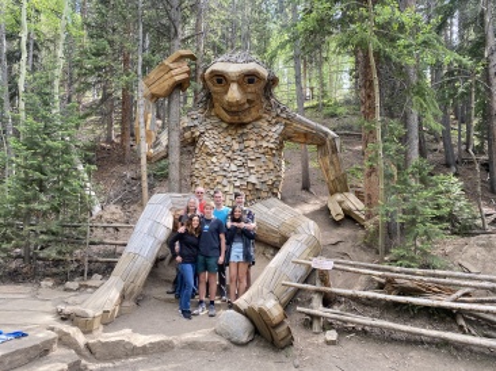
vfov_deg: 53.0
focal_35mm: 26
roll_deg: -1.1
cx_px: 248
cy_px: 186
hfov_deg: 67.3
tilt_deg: +6.1
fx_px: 372
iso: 32
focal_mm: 4.25
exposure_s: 1/125
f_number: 1.8
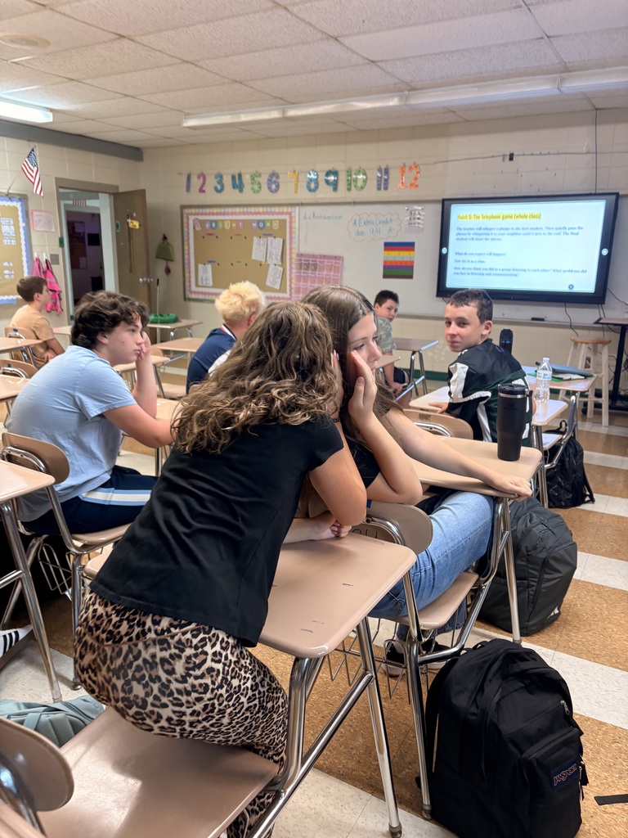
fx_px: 629
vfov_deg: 67.3
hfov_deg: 53.1
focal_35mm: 26
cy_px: 419
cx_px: 314
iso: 160
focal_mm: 5.96
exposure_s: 1/60
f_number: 1.6
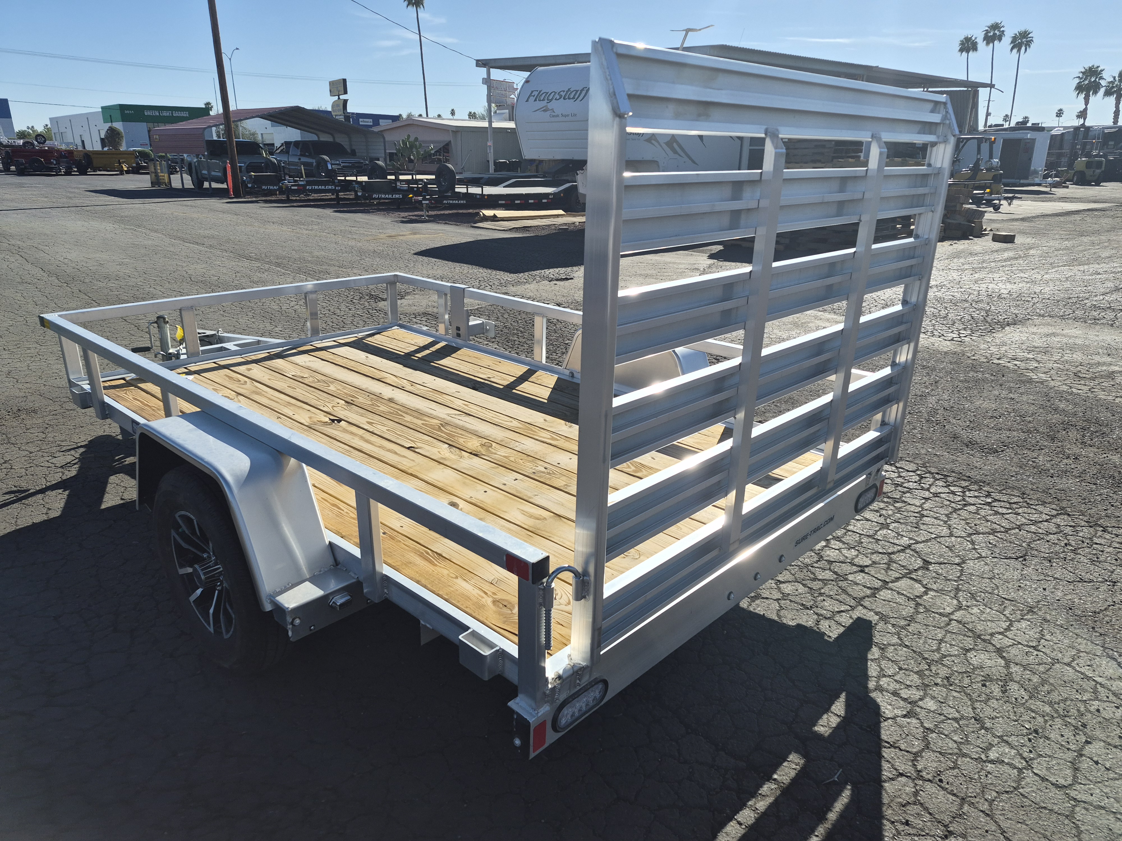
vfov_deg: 58.9
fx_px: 745
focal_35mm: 23
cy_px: 420
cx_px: 561
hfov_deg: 73.9
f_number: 1.8
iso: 80
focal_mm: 5.4
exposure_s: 1/7488
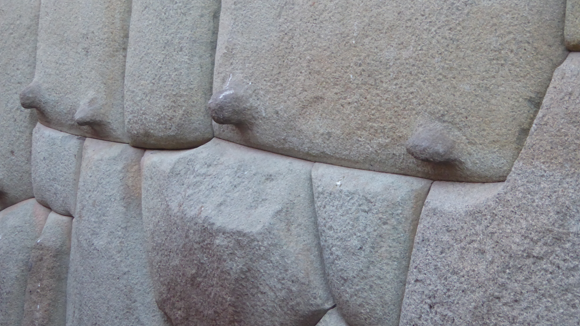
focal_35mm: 93
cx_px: 289
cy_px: 178
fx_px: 1430
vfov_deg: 13.0
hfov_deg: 22.9
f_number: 4.7
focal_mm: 14.1
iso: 400
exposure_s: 1/40
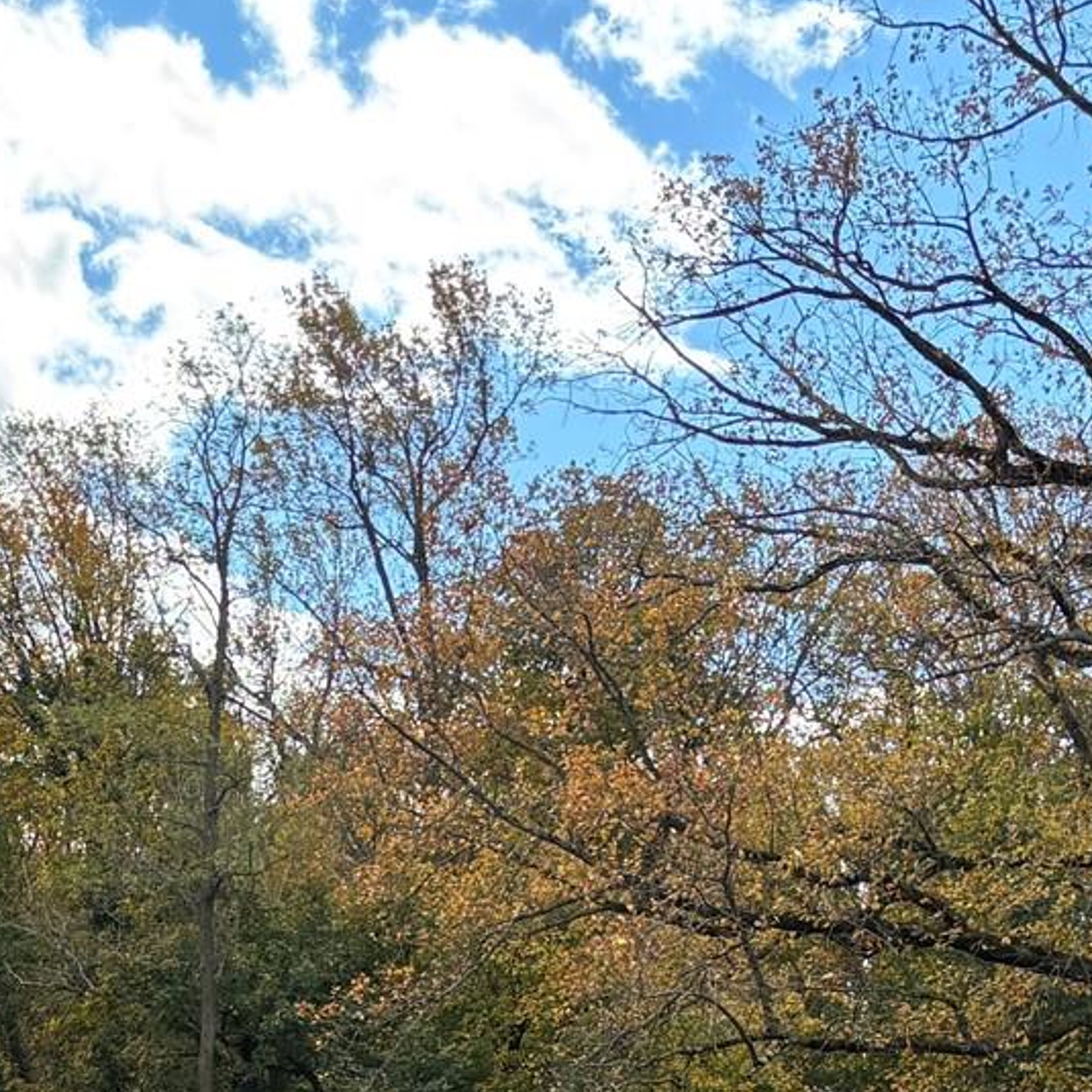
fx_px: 3141
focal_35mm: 88
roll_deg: -1.2
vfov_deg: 18.2
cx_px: 167
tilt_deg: -3.1
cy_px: 1461
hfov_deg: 19.5
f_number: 1.6
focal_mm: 5.96
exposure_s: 1/679
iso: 50
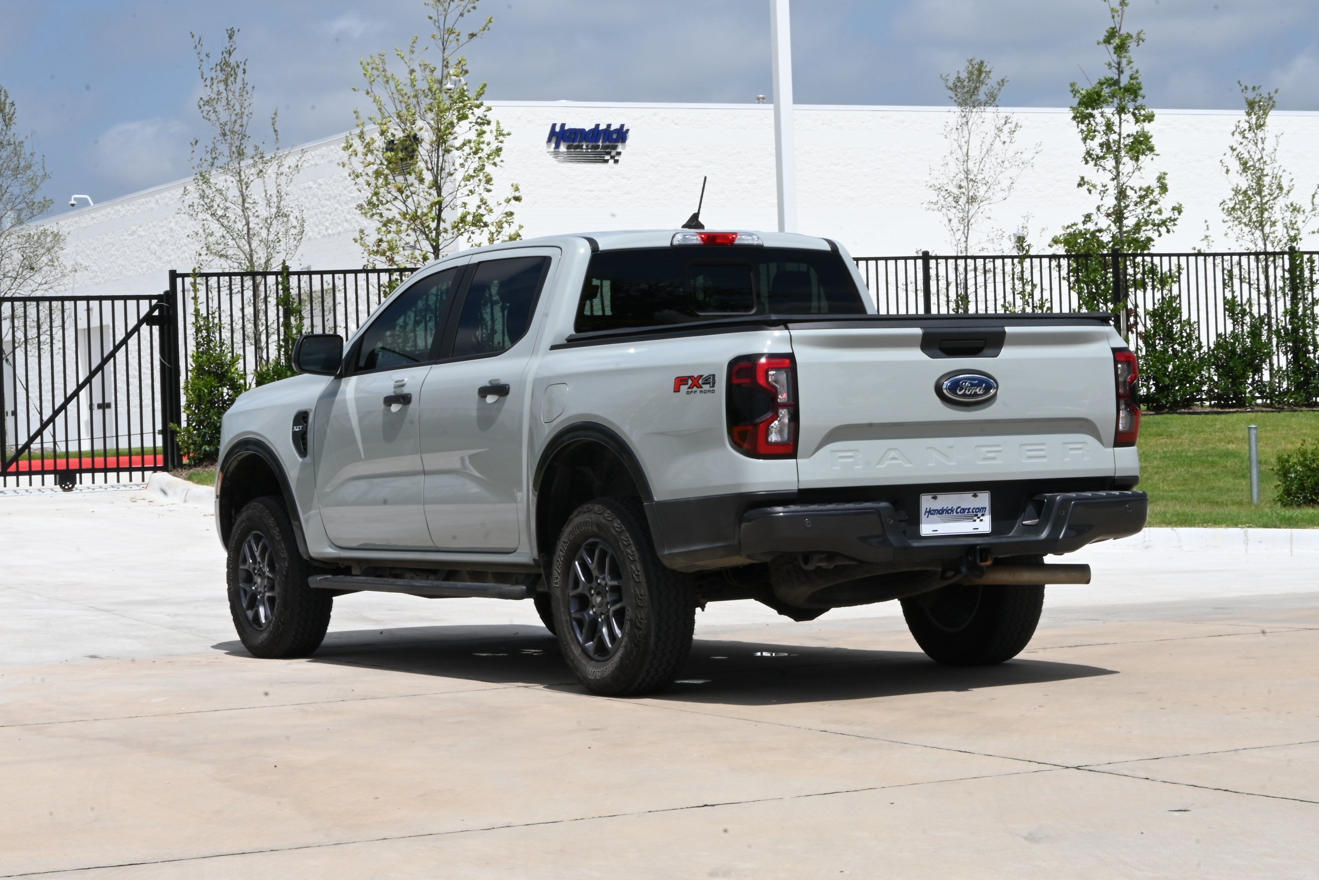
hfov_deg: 24.6
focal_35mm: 82
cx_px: 660
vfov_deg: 16.6
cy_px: 440
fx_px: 3022
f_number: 32
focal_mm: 55
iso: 200
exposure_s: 1/60
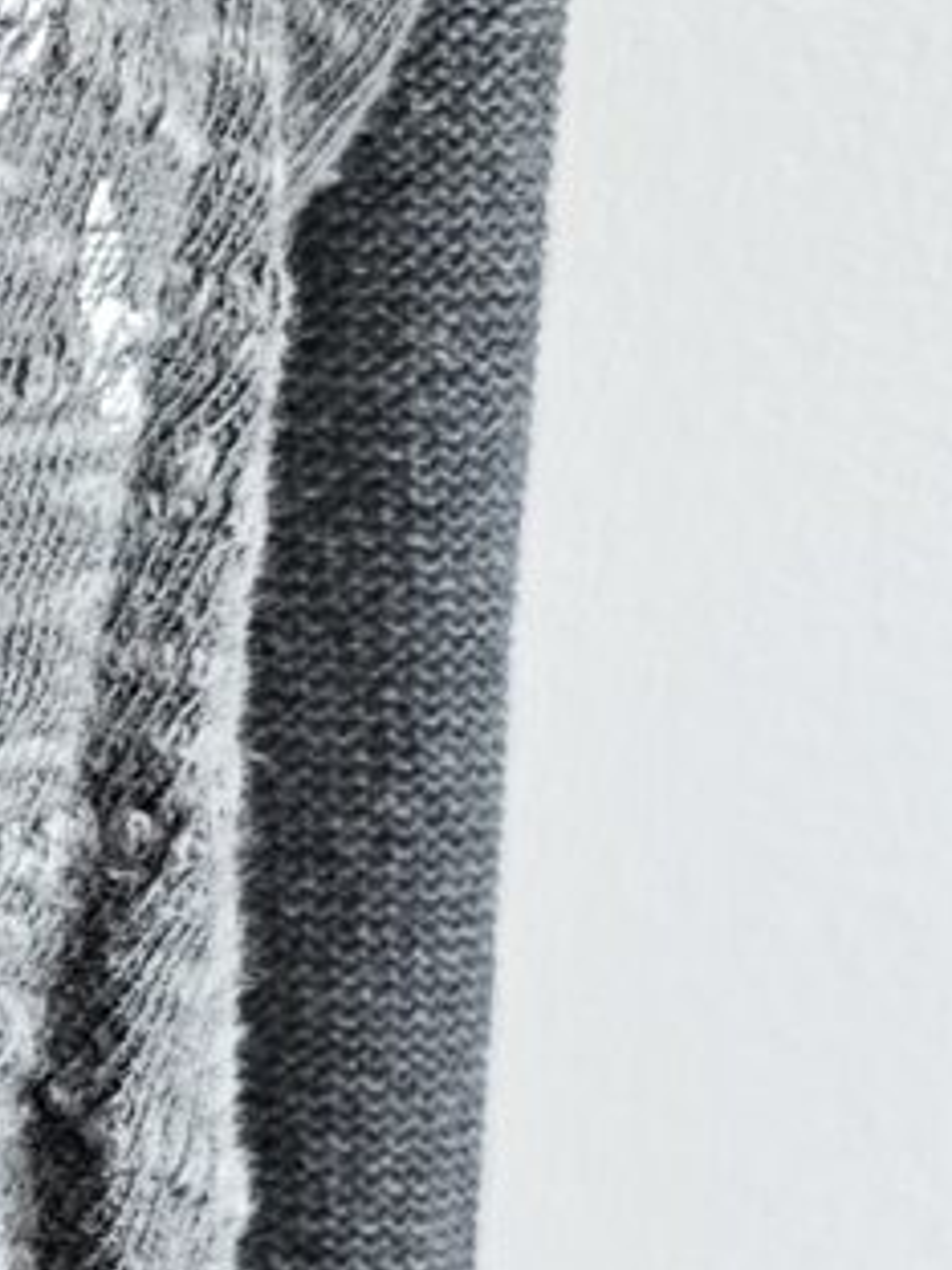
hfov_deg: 8.5
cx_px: -1737
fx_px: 5537
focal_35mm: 151
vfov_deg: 12.7
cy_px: 1543
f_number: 1.7
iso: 640
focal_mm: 6.3
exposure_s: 1/60
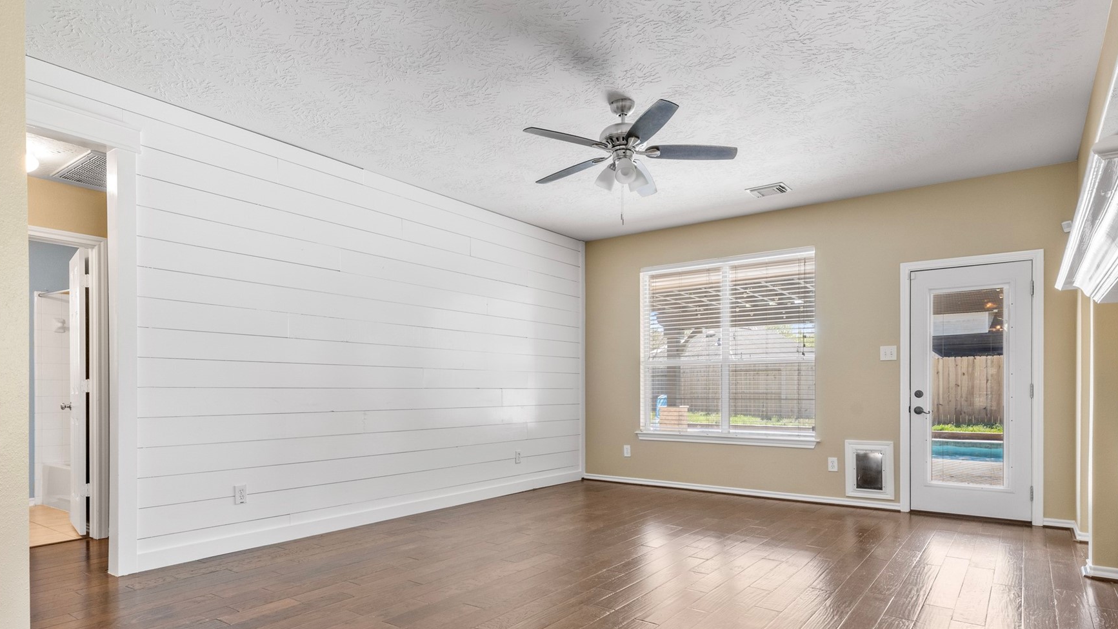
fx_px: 623
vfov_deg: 53.0
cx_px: 557
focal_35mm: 21
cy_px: 394
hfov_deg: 83.8
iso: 250
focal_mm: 16
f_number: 9
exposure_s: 1/2.5
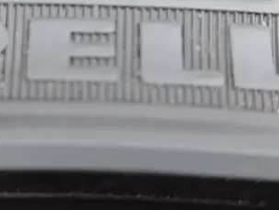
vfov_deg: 17.8
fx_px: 661
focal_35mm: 82
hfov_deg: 23.7
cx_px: 100
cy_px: 28
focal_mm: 5.95
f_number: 1.89
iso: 420
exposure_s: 1/50
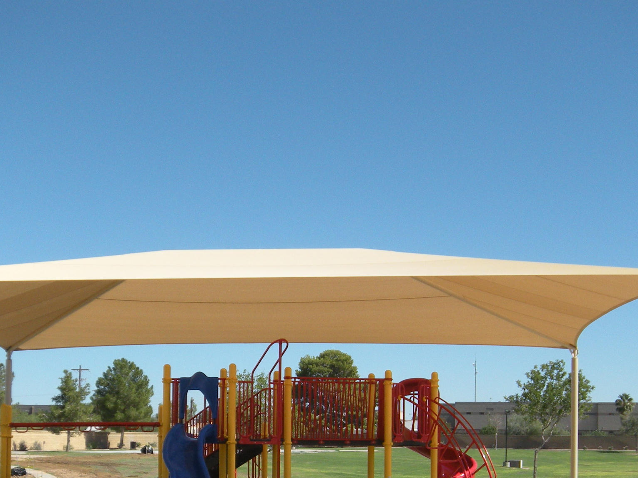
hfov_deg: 31.7
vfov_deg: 23.6
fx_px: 1124
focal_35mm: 61
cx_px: 352
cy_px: 400
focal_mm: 5.9
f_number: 3.8
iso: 89
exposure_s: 1/978
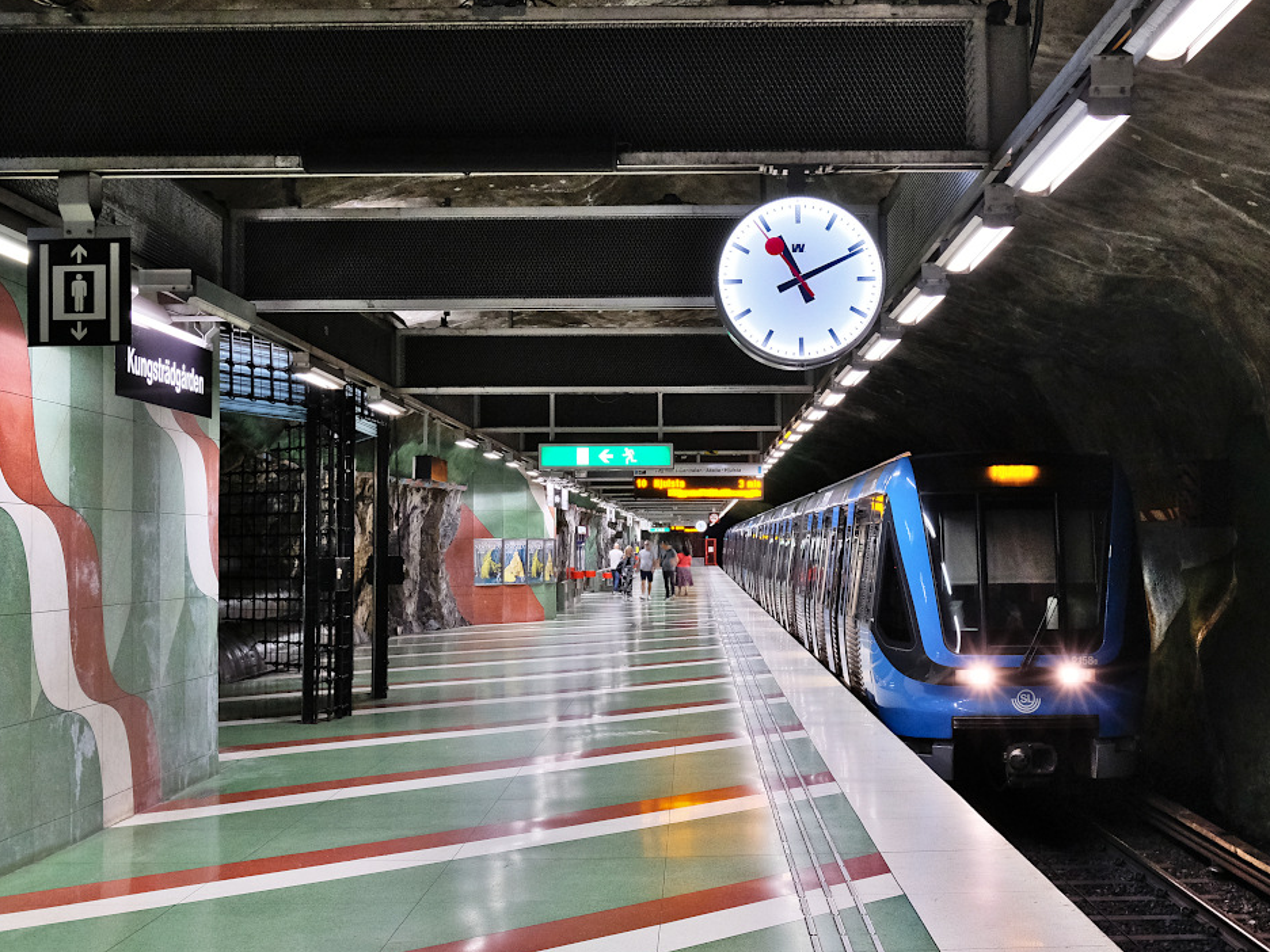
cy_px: 451
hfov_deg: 41.1
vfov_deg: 31.5
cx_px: 730
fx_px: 1688
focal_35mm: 46
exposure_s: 1/8
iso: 2500
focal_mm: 23.5
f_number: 8
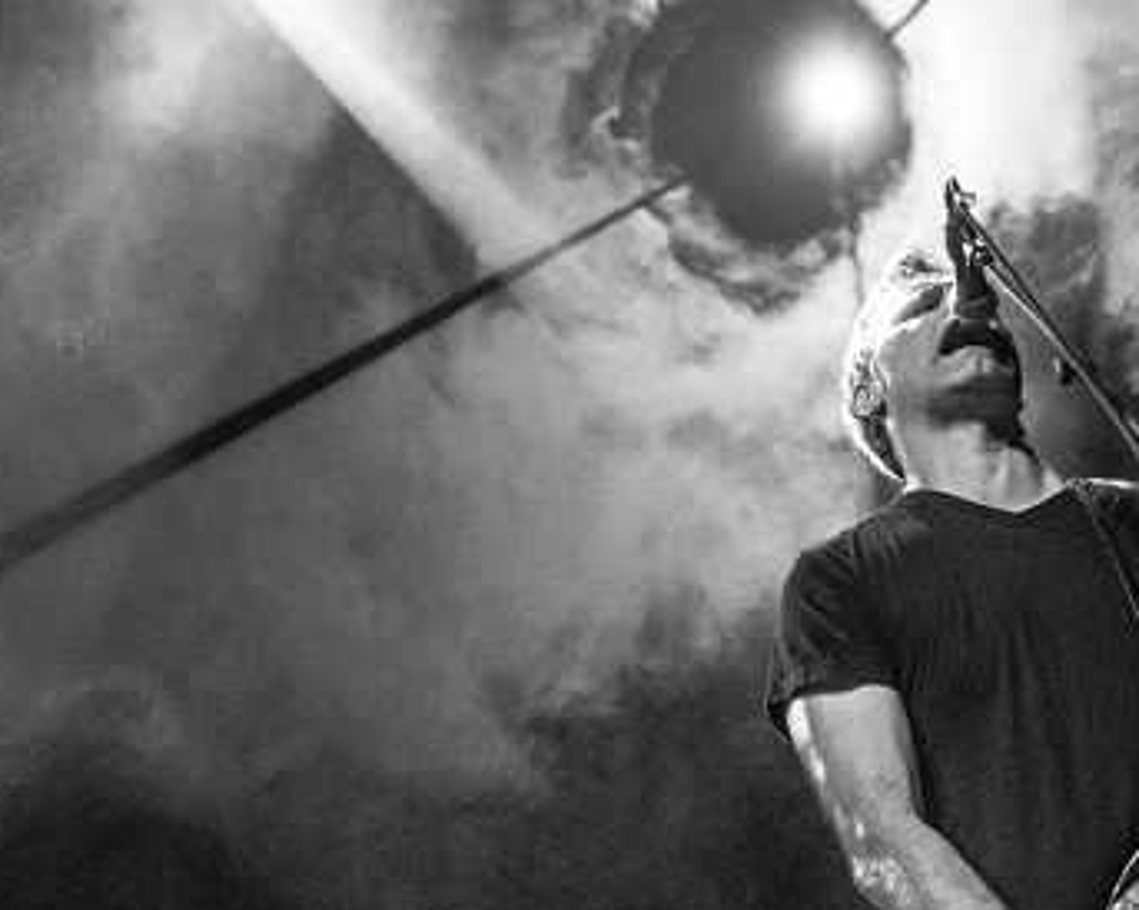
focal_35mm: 75
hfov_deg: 24.9
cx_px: 933
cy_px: 533
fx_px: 2527
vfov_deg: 20.4
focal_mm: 38
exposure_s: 1/100
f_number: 2.8
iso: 4000
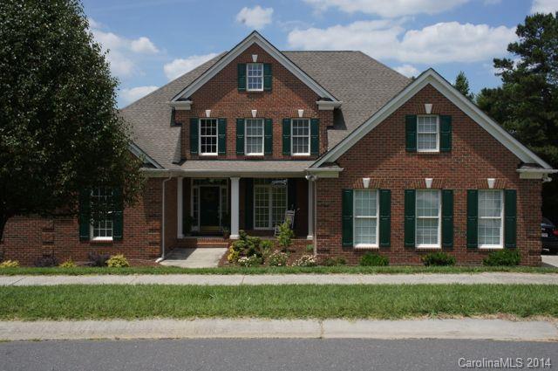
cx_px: 279
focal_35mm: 38
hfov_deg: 51.3
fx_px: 581
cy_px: 186
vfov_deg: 35.4
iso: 200
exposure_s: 1/160
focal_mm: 25
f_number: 16
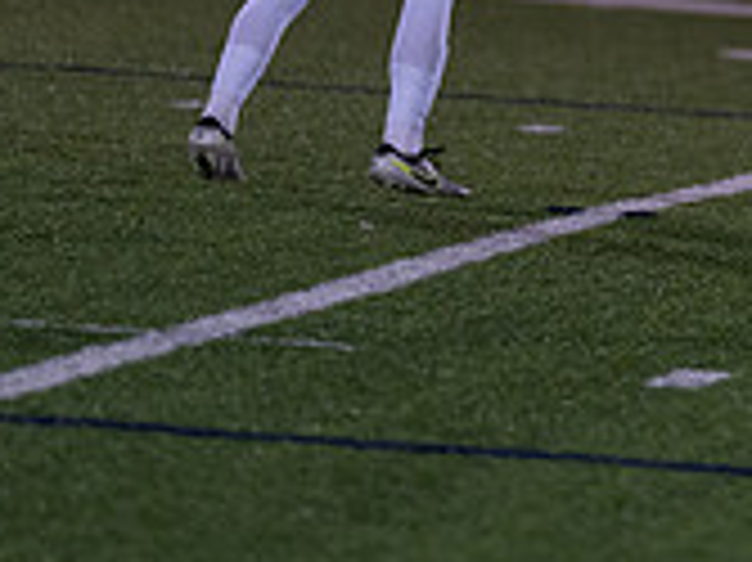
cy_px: -254
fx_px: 14480
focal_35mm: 667
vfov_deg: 2.2
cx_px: 919
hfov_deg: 3.0
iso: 2000
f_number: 2.8
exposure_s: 1/1000
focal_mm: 200
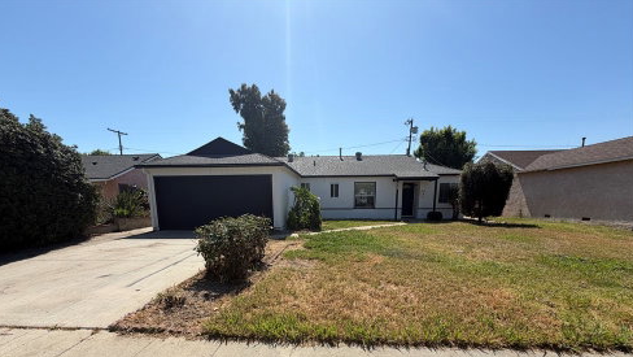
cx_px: 306
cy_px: 247
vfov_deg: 64.8
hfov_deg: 99.3
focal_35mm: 16
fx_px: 269
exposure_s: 1/955
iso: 20
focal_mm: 2.22
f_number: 2.2
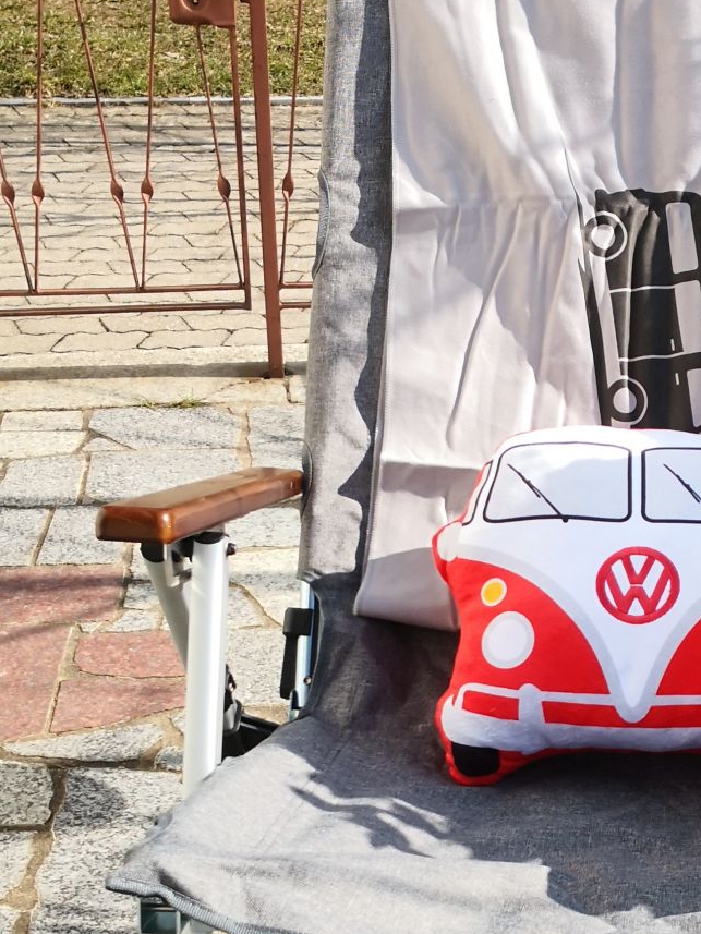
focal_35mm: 63
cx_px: 609
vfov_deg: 30.3
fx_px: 1701
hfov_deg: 22.8
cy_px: 677
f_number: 1.6
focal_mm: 3.95
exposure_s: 1/1192
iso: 50
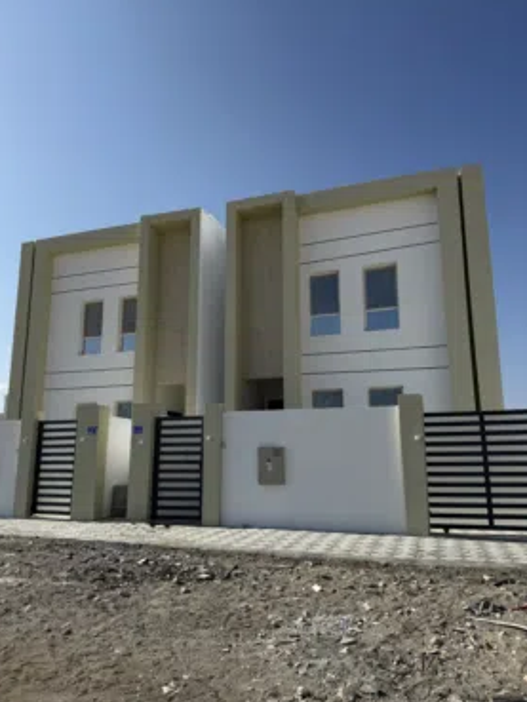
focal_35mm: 26
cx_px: 245
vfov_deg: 67.3
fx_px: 527
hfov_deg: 53.0
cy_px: 358
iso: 80
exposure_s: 1/8130
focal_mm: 6.76
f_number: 1.78
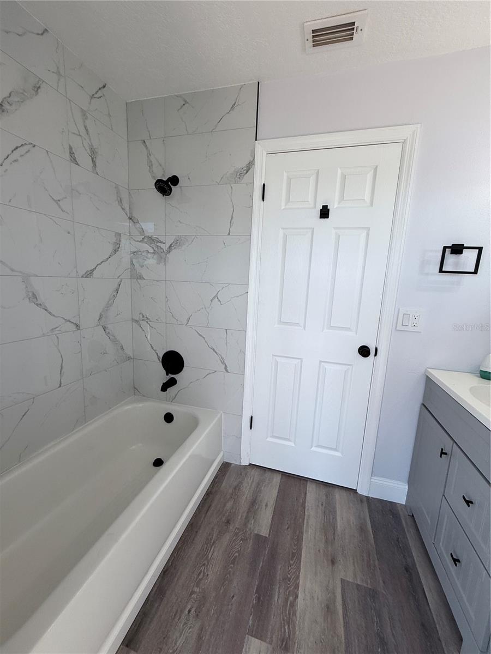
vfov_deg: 102.1
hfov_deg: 85.7
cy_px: 327
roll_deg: -2.5
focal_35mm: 14
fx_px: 265
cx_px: 246
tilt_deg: -9.4
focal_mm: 2.22
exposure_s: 1/120
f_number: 2.2
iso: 50
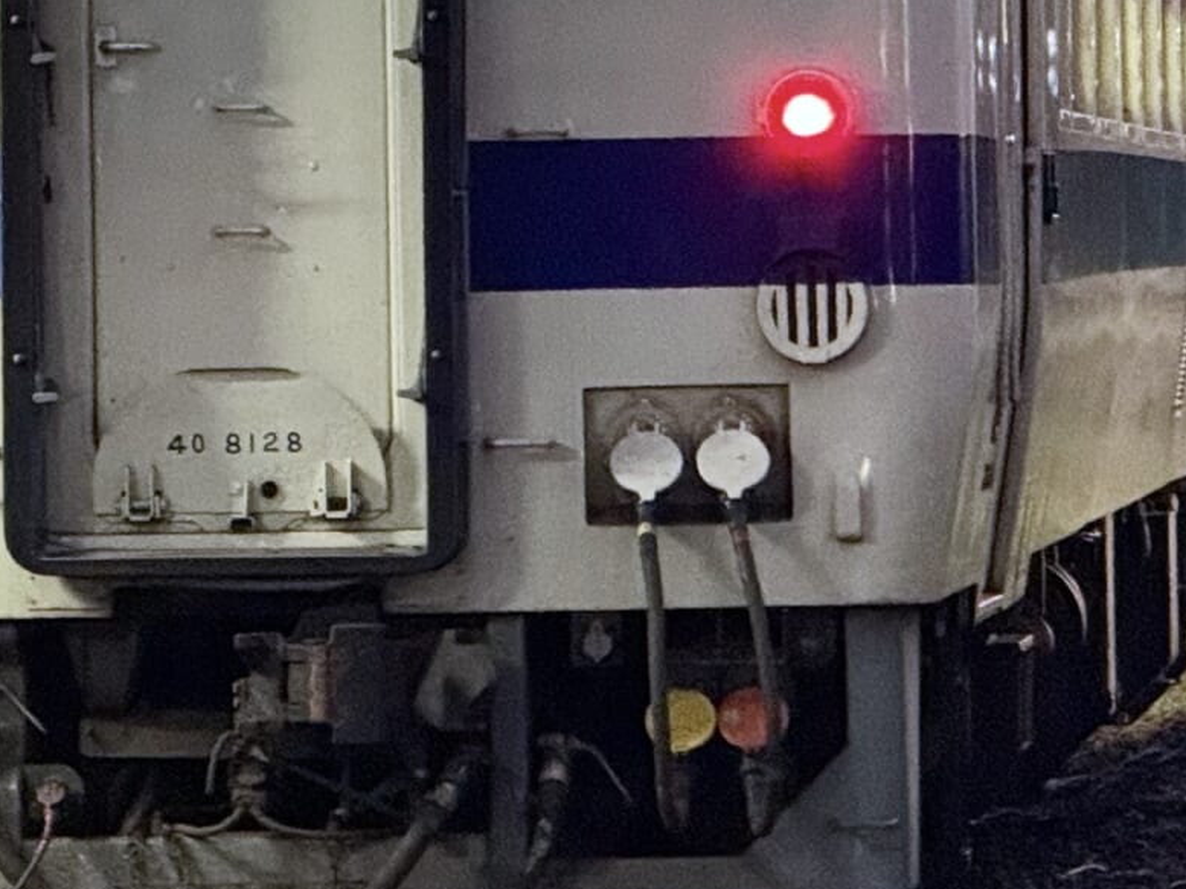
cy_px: 168
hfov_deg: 5.0
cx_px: 654
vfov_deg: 3.8
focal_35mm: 395
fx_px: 13529
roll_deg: +1.1
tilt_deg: +0.4
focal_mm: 15.66
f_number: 2.8
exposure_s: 1/30
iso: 1250
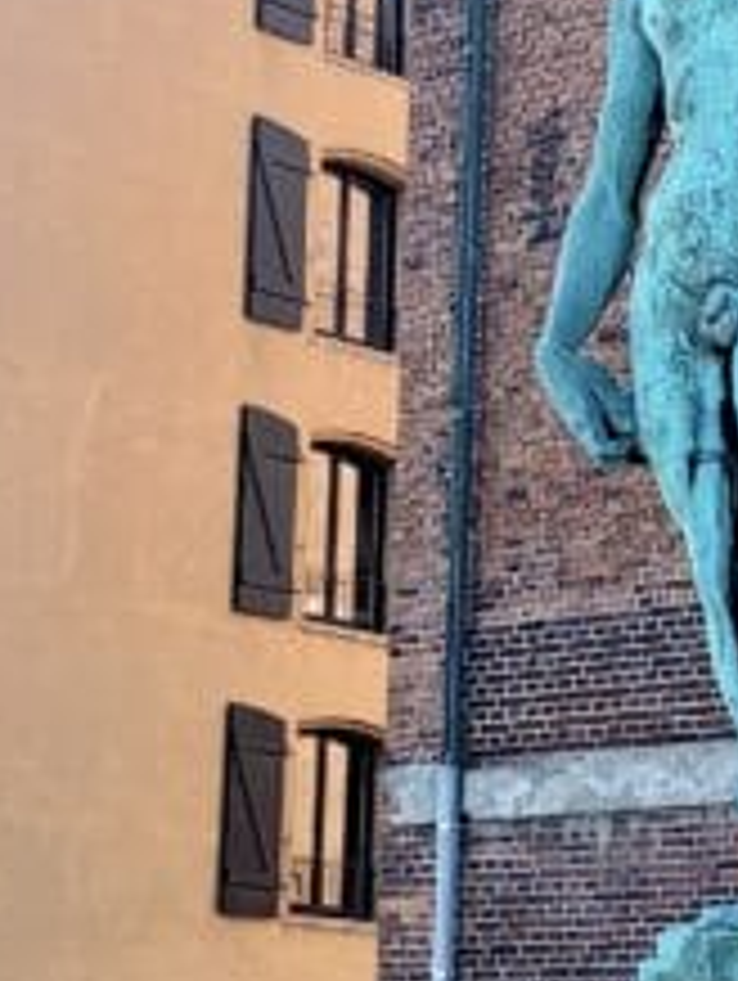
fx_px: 3461
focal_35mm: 122
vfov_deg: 16.1
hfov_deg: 12.0
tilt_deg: +8.9
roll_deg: -1.8
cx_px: 734
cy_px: 724
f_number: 1.8
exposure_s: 1/351
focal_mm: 4.25
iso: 25
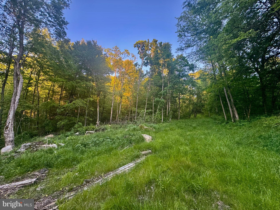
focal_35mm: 14
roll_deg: -1.3
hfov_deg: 102.1
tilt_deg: +11.5
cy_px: 105
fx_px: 113
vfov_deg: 85.7
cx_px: 140
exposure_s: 1/99
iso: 125
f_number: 2.2
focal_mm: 2.22
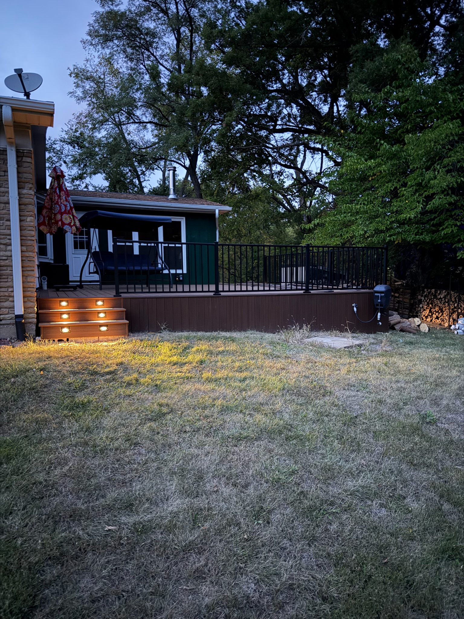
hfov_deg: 56.8
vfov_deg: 71.6
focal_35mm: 24
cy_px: 310
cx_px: 232
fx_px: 429
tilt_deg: -5.3
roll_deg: +0.0
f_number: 1.78
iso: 2500
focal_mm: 6.76
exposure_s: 1/5
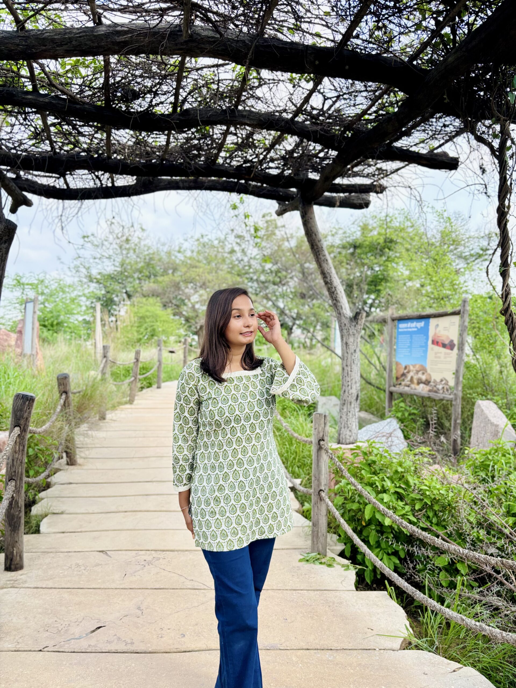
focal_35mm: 26
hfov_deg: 53.1
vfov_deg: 67.3
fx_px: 517
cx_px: 258
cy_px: 344
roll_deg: -0.8
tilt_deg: +0.5
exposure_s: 1/818
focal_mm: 5.96
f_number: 1.6
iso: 50
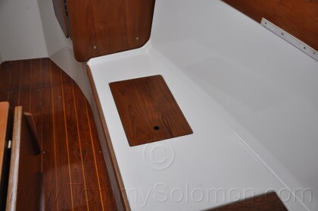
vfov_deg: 35.3
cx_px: 159
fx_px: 330
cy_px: 106
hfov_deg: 51.4
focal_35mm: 38
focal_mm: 25
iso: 400
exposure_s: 1/100
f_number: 5
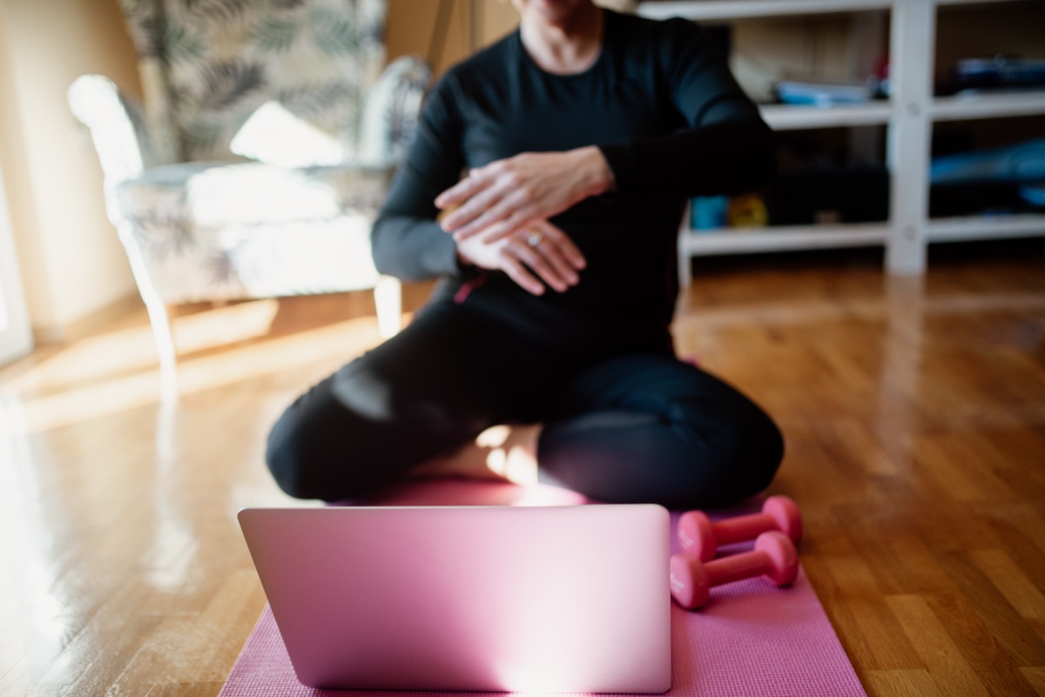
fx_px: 1016
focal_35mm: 35
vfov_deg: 37.9
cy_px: 348
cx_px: 522
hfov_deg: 54.4
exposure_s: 1/500
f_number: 1.4
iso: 200
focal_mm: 35
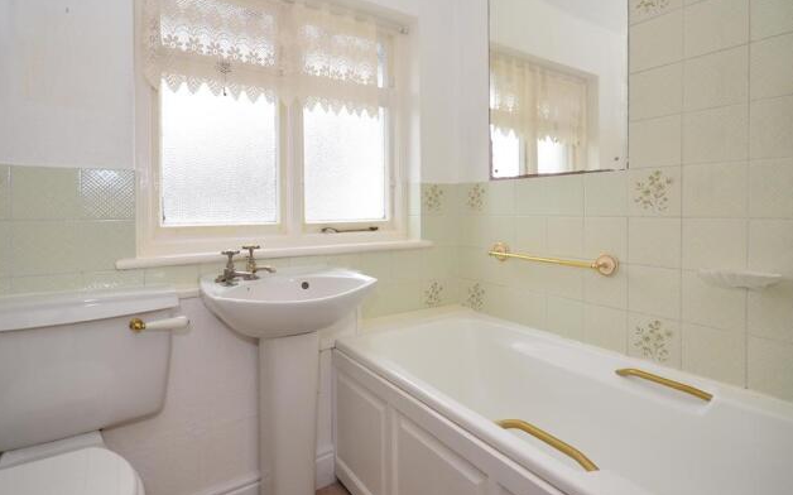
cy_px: 229
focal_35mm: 18
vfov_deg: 66.2
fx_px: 379
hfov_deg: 92.6
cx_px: 388
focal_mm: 11
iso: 640
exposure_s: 1/200
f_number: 7.1
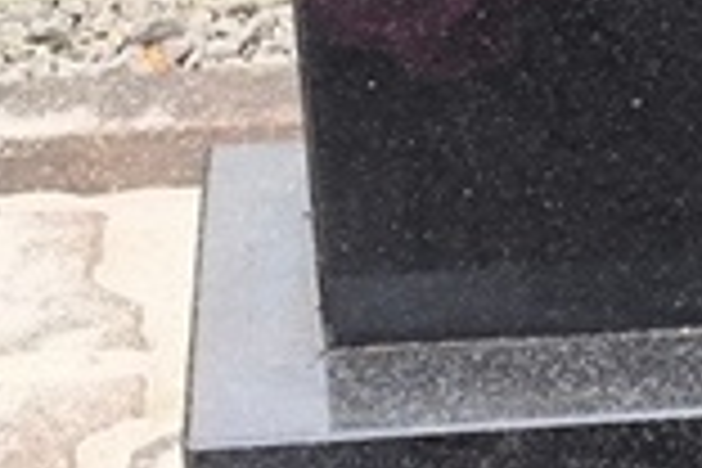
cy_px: -504
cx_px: 745
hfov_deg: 7.7
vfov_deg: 5.1
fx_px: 5187
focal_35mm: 266
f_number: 1.7
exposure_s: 1/120
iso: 64
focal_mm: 4.71
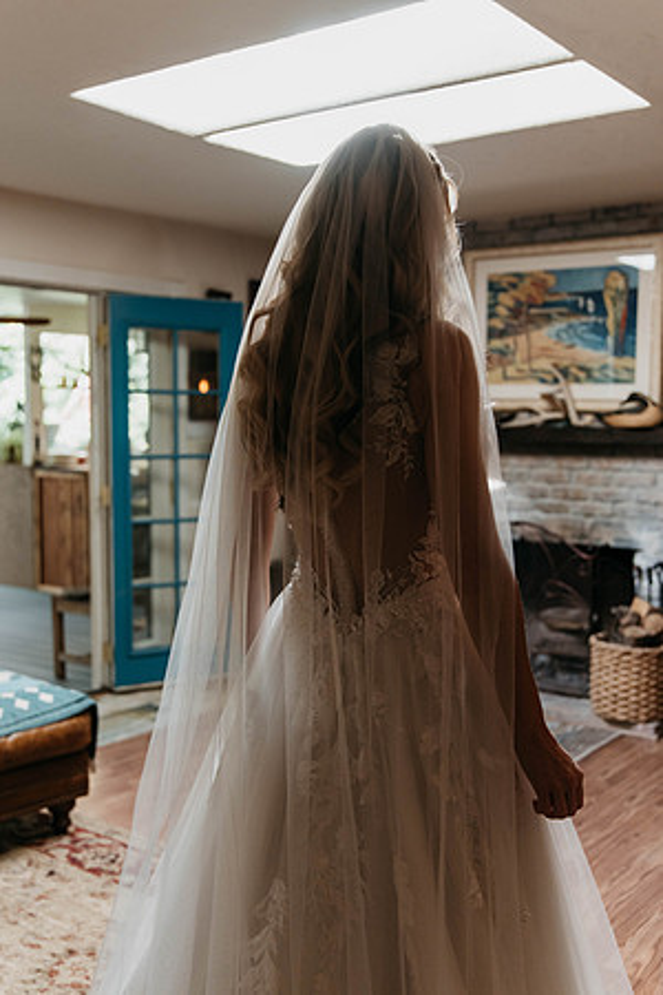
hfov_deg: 33.4
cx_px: 332
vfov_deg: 48.5
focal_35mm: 40
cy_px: 498
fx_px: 1105
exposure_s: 1/640
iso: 1000
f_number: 2.8
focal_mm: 40
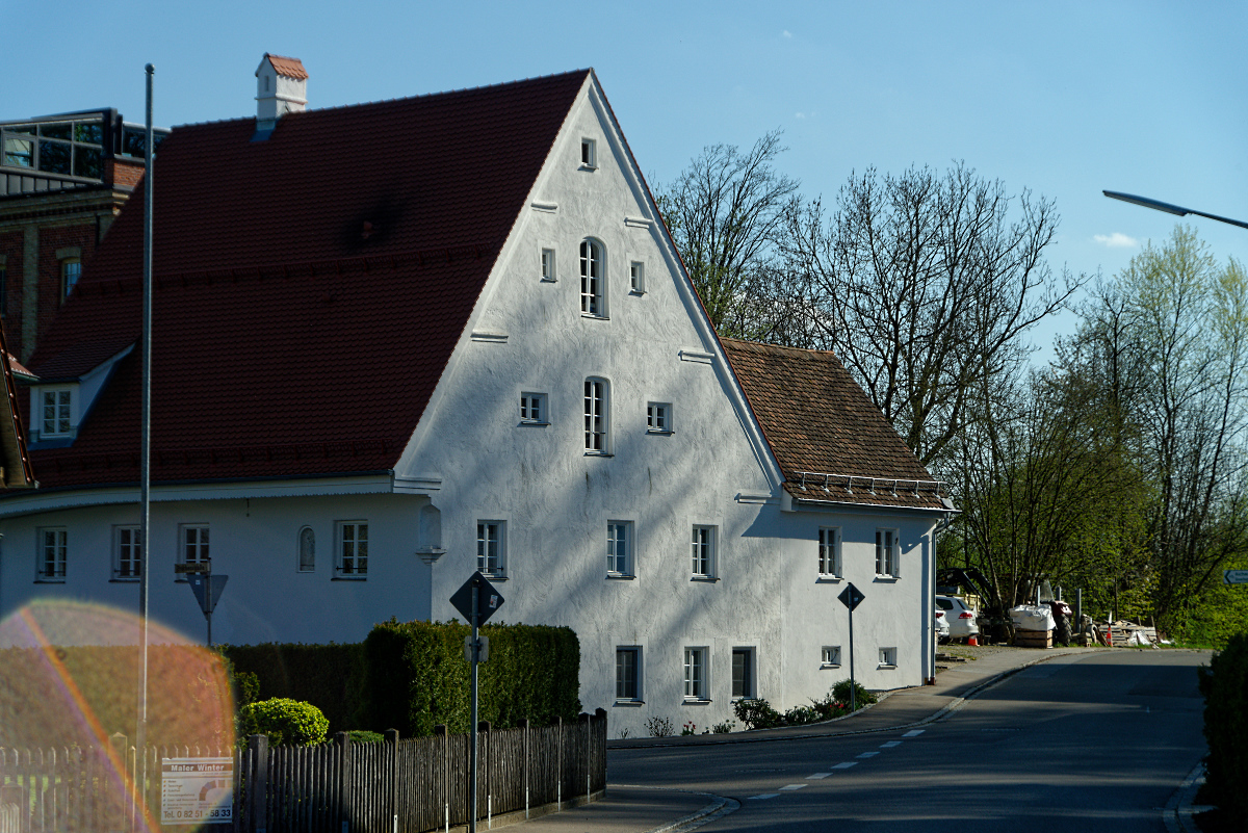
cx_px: 624
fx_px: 3468
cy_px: 416
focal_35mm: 100
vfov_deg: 13.7
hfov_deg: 20.4
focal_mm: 100
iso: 125
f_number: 9
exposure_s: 1/640
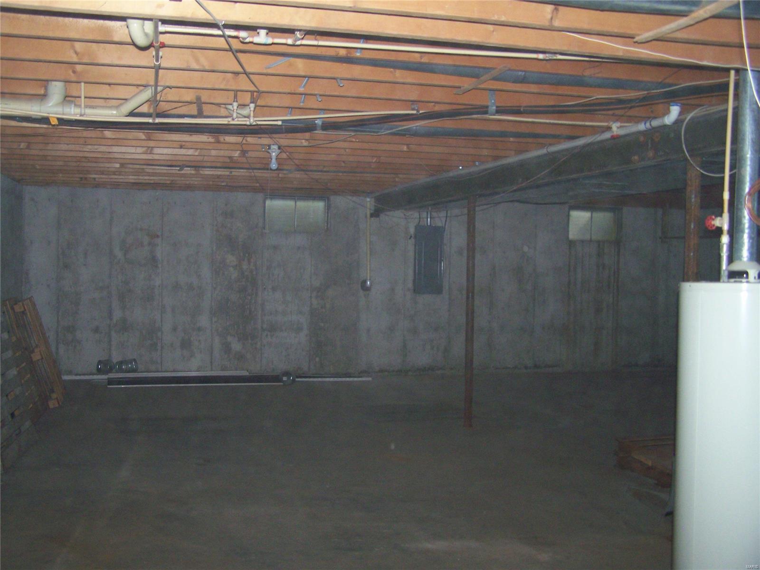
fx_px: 834
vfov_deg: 37.7
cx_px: 380
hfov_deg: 49.0
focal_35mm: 38
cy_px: 285
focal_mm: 6.3
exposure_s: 1/60
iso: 160
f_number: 2.8
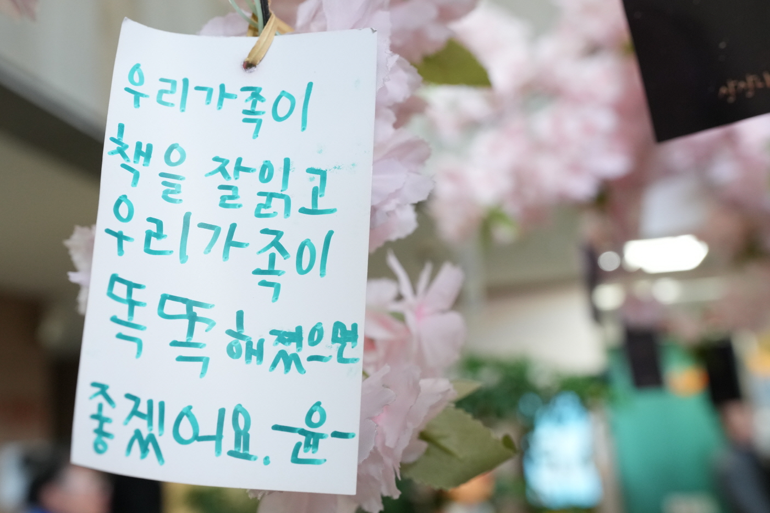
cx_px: 354
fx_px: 962
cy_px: 248
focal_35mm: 45
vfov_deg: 29.9
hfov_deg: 43.6
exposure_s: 1/125
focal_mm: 35
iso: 2000
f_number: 5
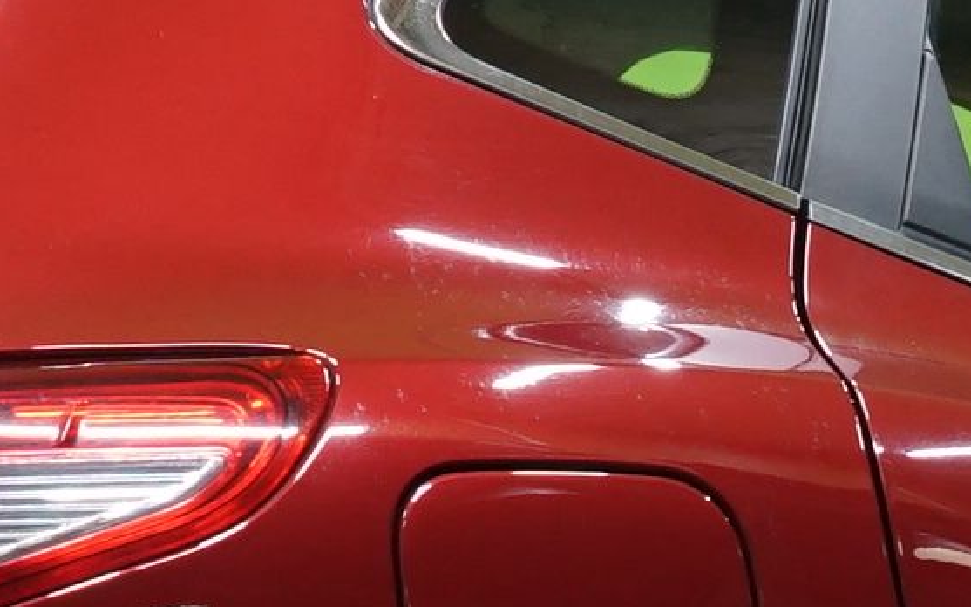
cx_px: 931
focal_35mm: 252
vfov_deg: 5.2
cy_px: 752
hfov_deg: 8.3
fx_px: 6668
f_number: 5.6
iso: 800
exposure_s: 1/20
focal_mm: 35
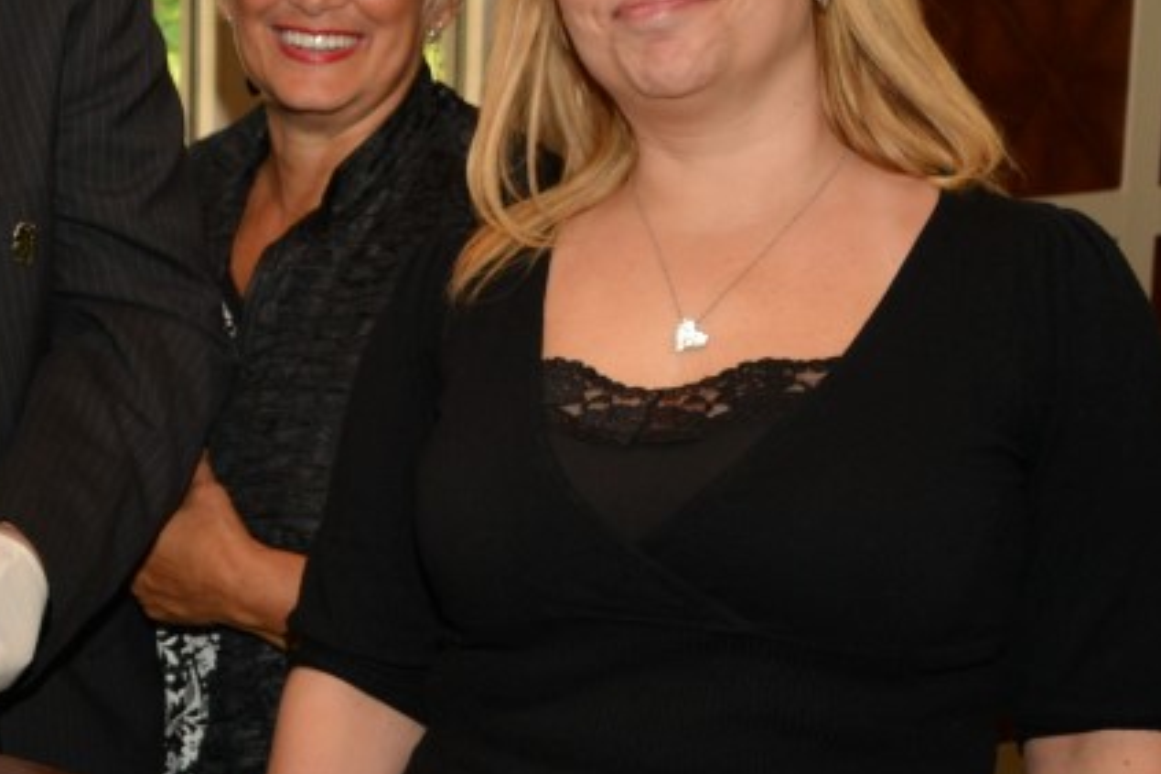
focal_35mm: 92
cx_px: -585
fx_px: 2967
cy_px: 456
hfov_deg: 19.3
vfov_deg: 14.9
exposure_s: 1/125
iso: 500
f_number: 5
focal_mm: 24
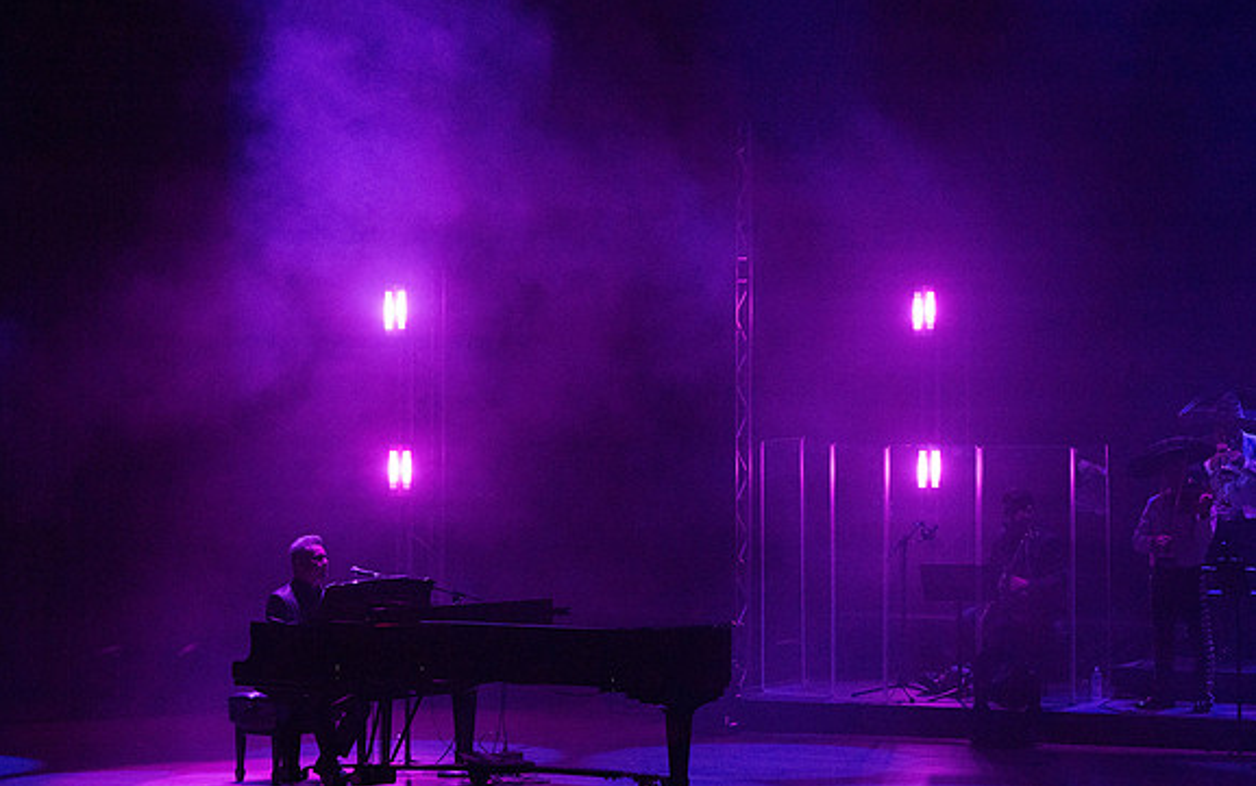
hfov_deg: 12.8
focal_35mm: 164
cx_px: 629
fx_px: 5615
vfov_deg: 8.0
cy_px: 386
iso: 16000
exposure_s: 1/320
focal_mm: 160
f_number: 10
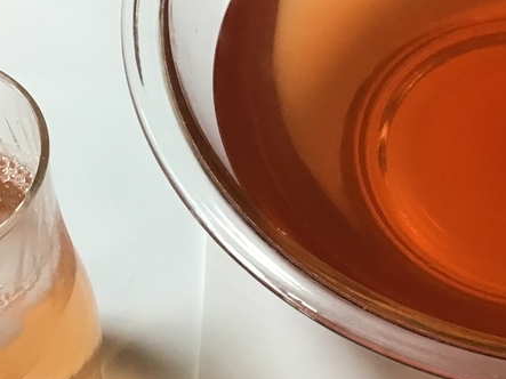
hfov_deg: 23.1
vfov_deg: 17.6
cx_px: 375
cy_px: 202
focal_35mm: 84
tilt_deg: -54.5
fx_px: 1228
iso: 64
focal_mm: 3.3
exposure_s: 1/30
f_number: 2.4
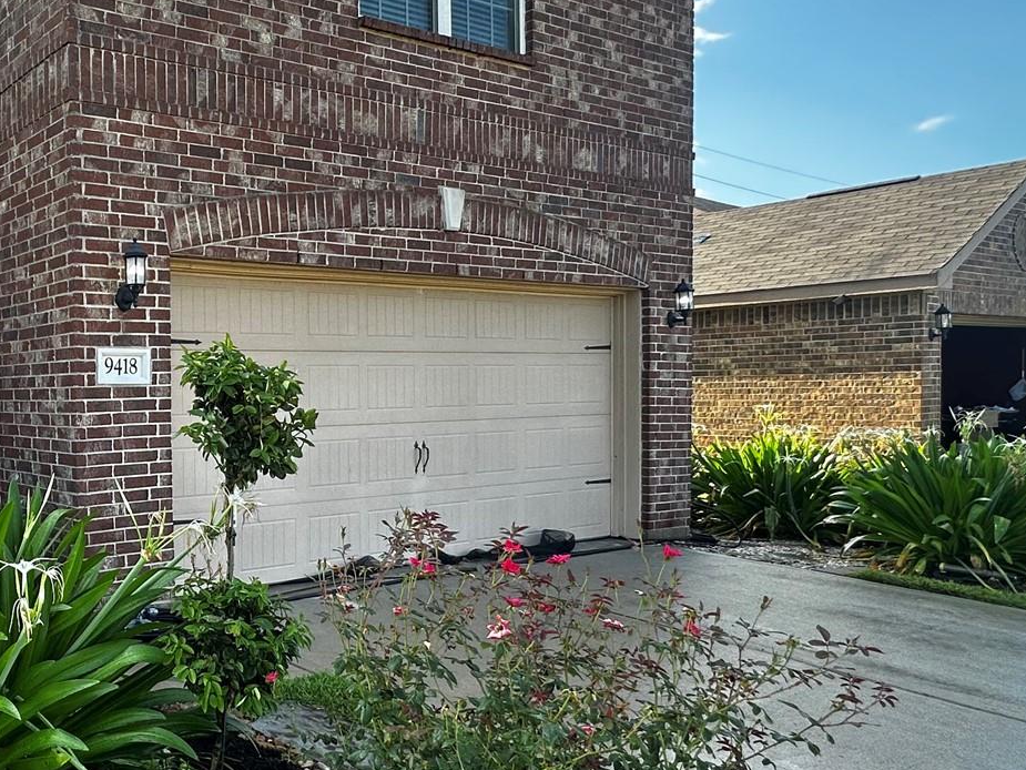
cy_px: 421
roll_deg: +0.9
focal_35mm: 31
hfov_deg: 49.8
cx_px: 49
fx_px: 919
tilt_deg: -2.1
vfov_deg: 45.4
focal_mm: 2.22
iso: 40
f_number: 2.2
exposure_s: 1/209
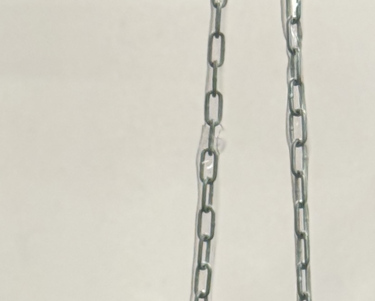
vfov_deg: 6.5
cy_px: 477
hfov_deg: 8.2
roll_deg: -0.6
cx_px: -42
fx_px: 2598
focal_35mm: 234
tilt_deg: -11.7
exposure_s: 1/60
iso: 100
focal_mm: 6.76
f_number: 1.78
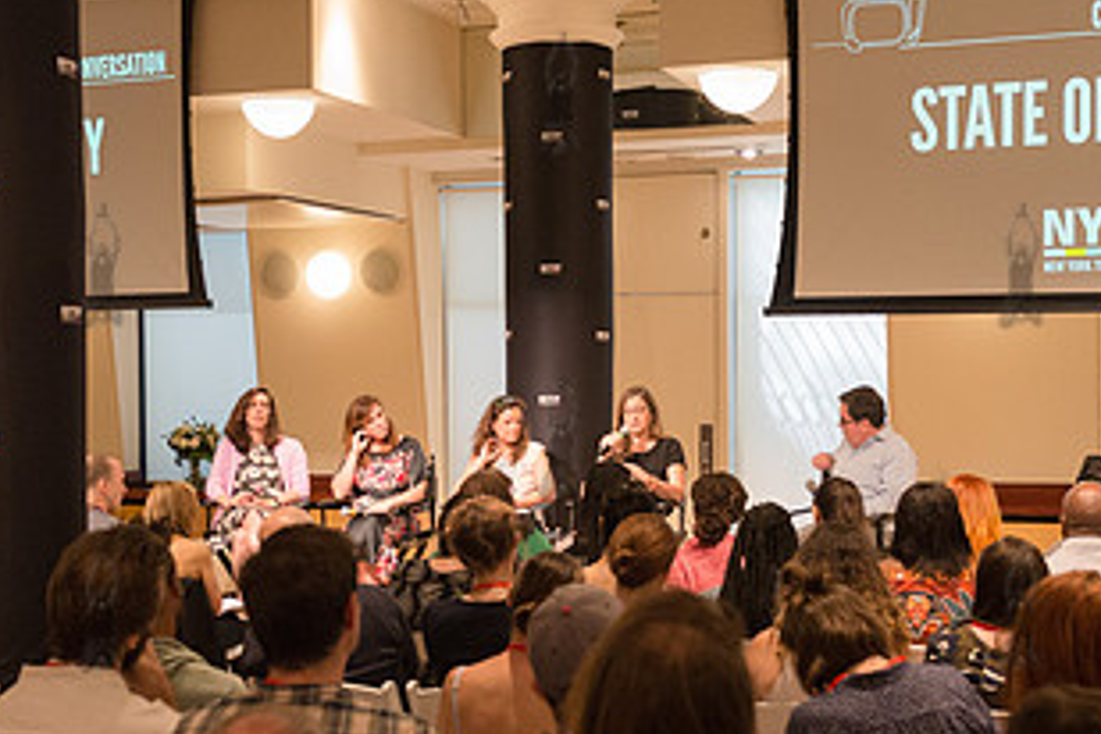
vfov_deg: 22.6
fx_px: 1835
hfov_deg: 33.4
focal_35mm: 60
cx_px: 559
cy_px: 436
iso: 2500
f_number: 4
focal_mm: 32
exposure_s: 1/125
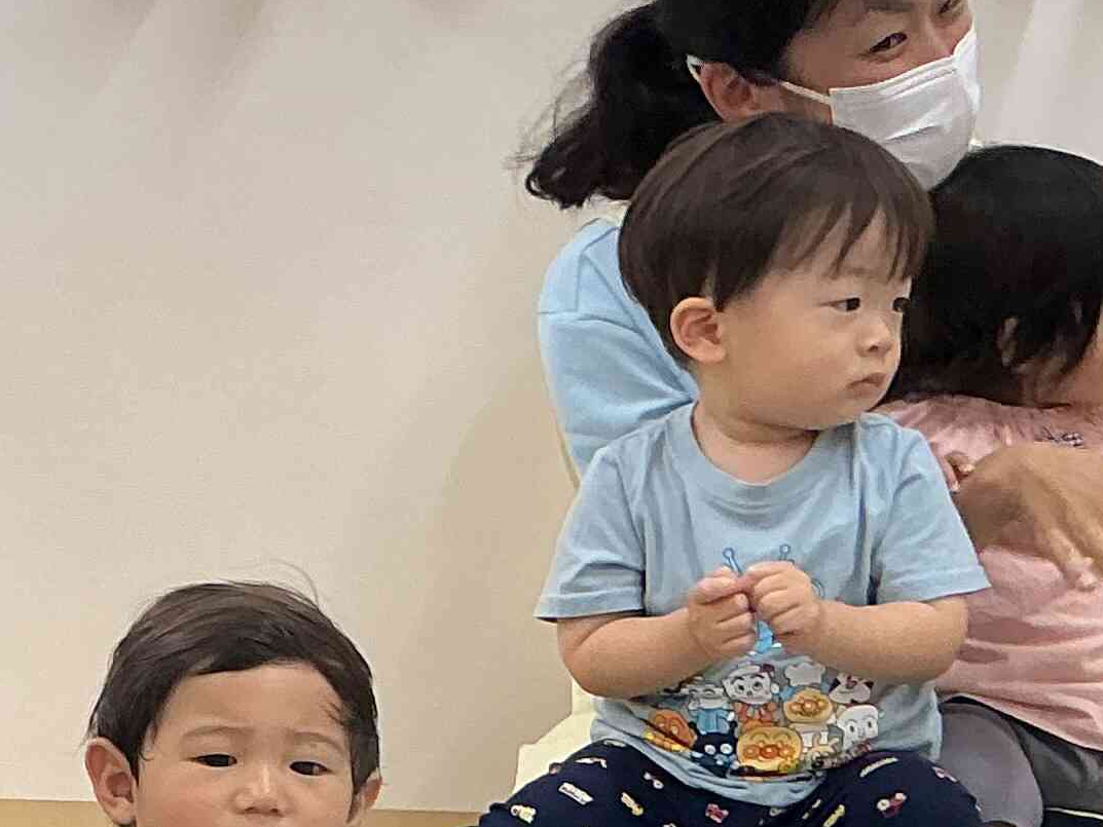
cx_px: -479
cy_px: 826
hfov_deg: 16.6
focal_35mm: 109
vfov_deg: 13.4
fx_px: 3474
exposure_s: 1/60
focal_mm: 3
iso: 40
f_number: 1.8
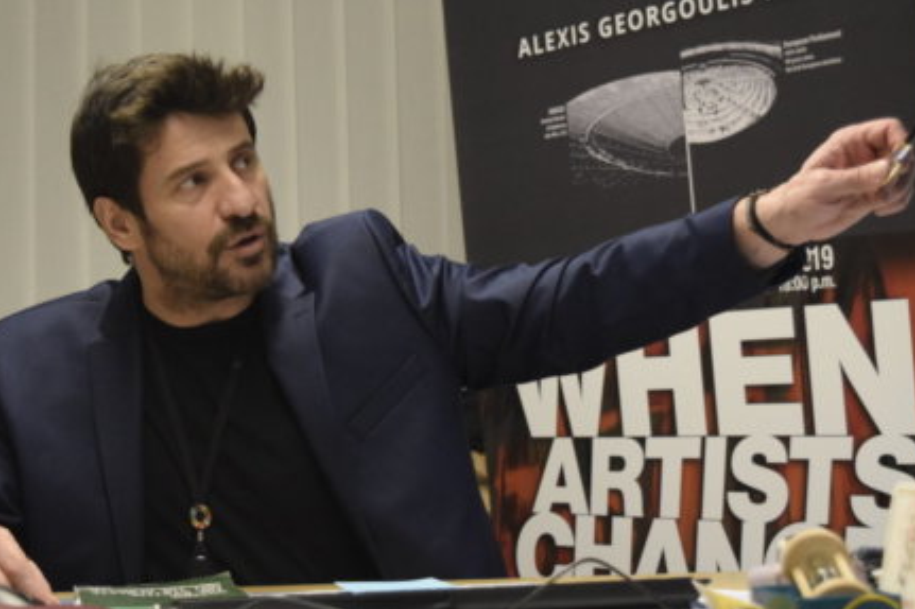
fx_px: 1804
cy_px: 253
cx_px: 391
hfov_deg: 28.4
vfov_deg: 19.2
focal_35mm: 71
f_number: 5
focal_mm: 34
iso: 3200
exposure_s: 1/160
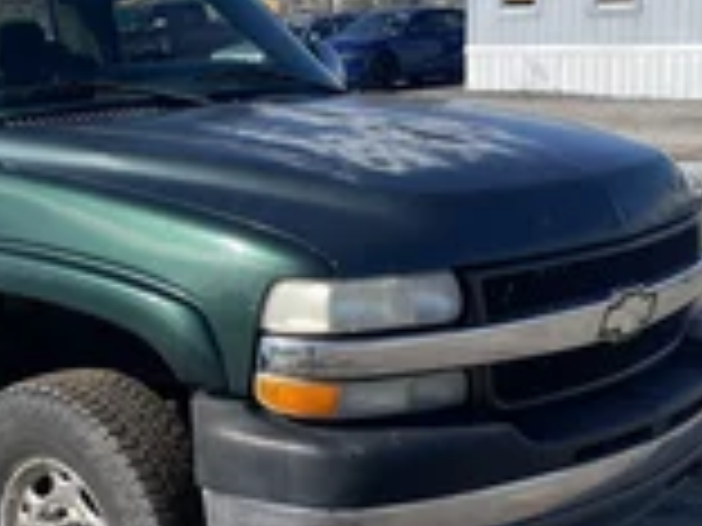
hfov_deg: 29.0
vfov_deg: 22.9
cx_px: 58
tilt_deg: -9.1
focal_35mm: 64
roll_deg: +1.4
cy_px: 234
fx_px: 1298
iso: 32
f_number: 1.6
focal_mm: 5.1
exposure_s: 1/2488
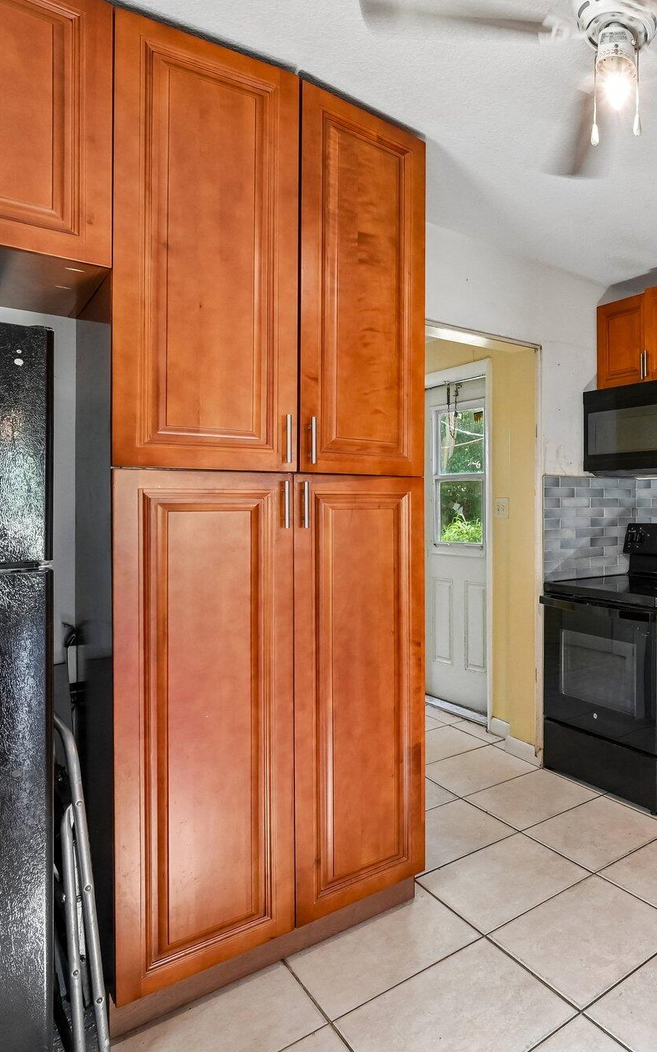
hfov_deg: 45.6
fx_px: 630
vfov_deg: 79.7
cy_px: 528
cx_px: 669
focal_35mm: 22
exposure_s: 1/40
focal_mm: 14
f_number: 8
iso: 3200
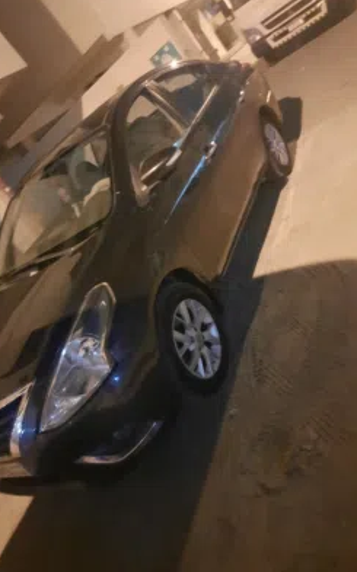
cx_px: 150
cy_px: 282
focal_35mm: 27
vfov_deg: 68.4
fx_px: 421
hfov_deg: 45.8
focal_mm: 4.6
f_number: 2
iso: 1600
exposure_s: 1/10
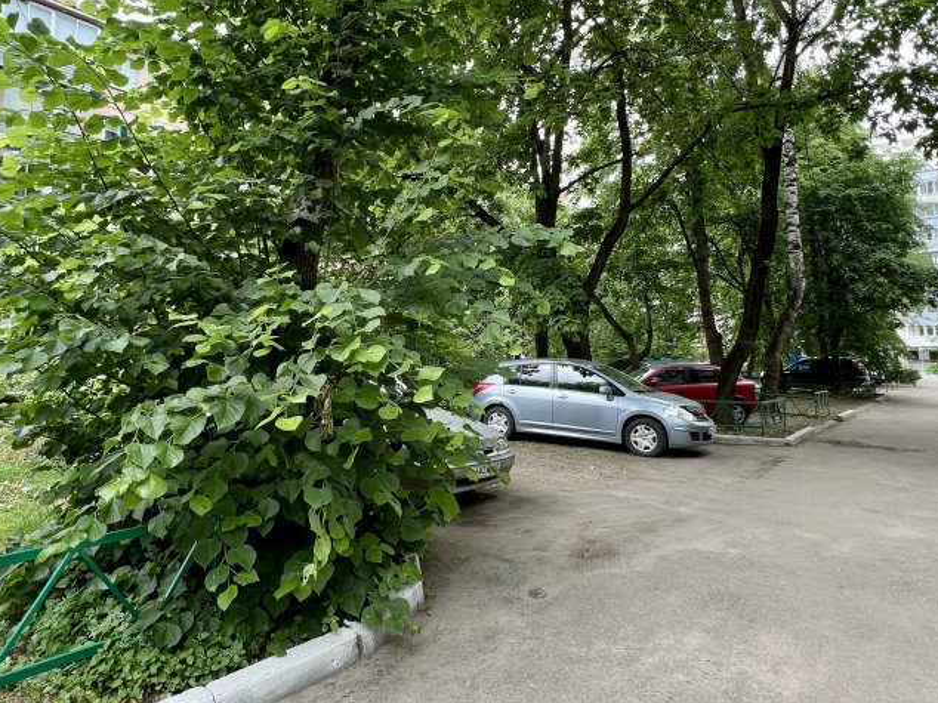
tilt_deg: +6.3
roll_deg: -0.3
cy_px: 302
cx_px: 402
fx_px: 569
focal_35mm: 21
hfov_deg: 78.6
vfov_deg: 63.1
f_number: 1.8
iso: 50
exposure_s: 1/99
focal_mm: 1.57
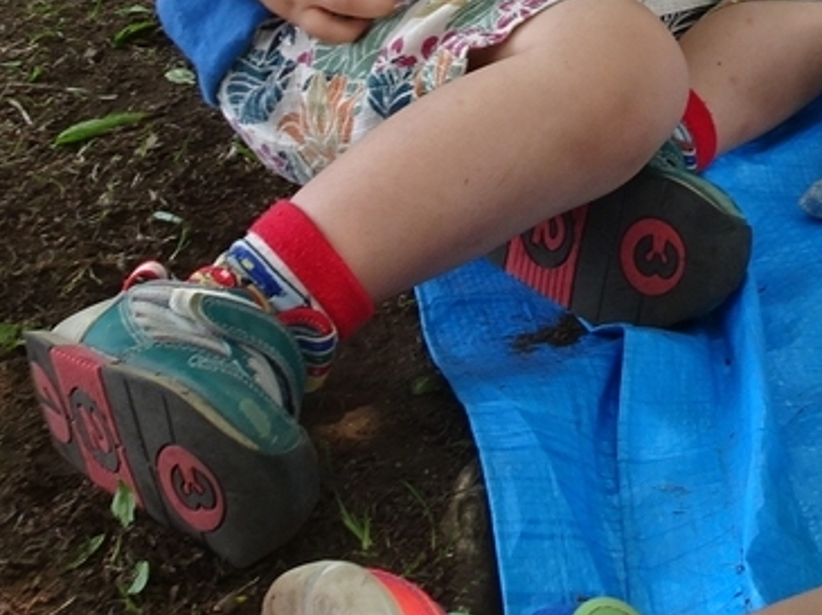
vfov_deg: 16.7
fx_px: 1874
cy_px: -349
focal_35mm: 79
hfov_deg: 23.5
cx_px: 860
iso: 80
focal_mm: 4.1
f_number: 3.5
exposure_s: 1/80
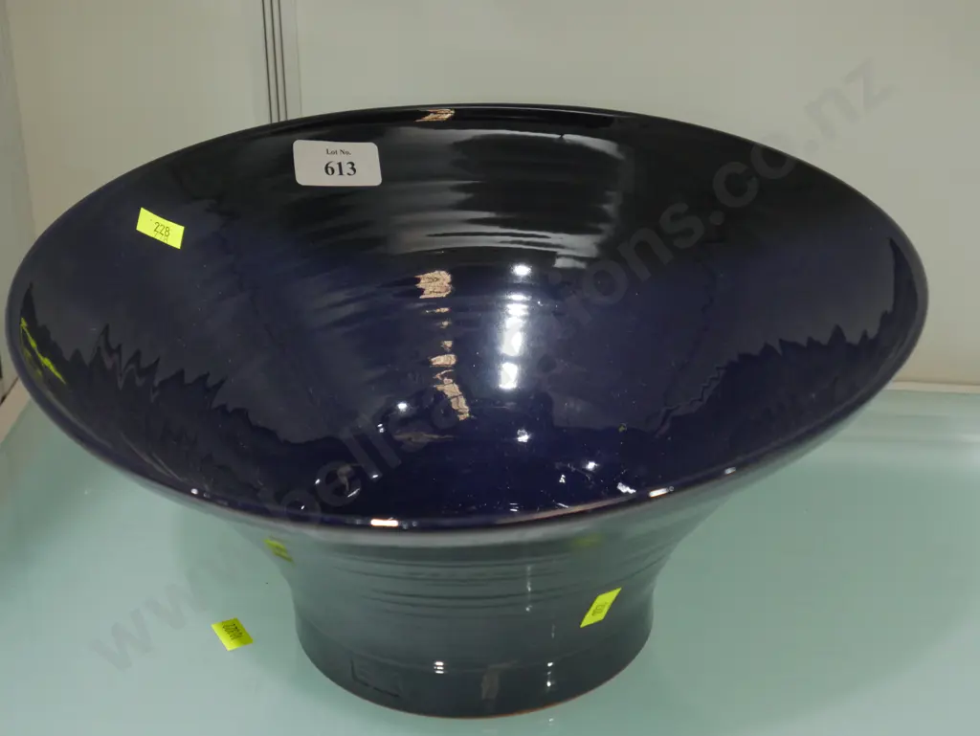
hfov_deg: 23.3
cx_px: 490
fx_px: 2379
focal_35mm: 84
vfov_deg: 17.6
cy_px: 368
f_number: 5.6
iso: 2000
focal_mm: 42
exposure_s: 1/100
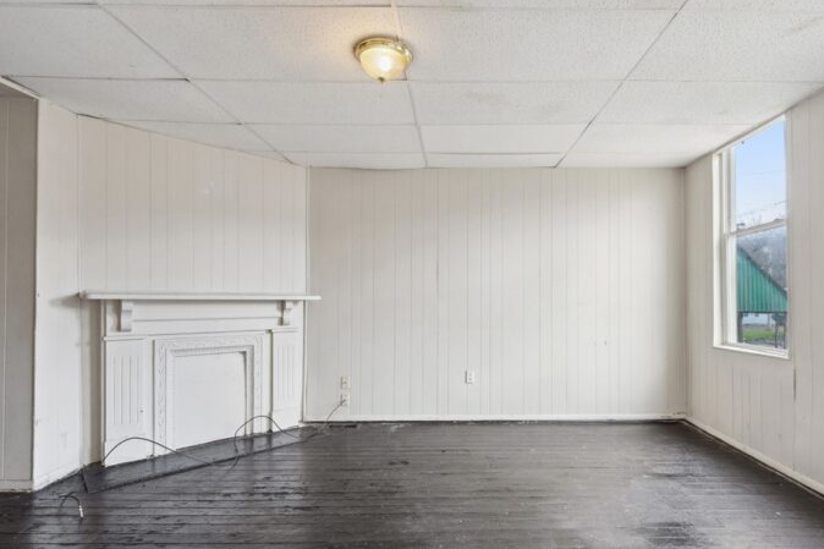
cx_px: 460
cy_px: 300
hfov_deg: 86.6
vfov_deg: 64.4
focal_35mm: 19
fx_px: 435
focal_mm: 16
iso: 640
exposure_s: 1/30
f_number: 6.3
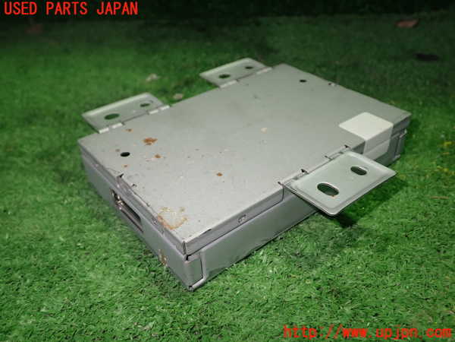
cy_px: 171
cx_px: 228
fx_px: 421
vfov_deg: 44.2
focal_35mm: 32
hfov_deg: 56.8
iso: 200
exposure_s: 1/30
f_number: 2.4
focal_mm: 5.79
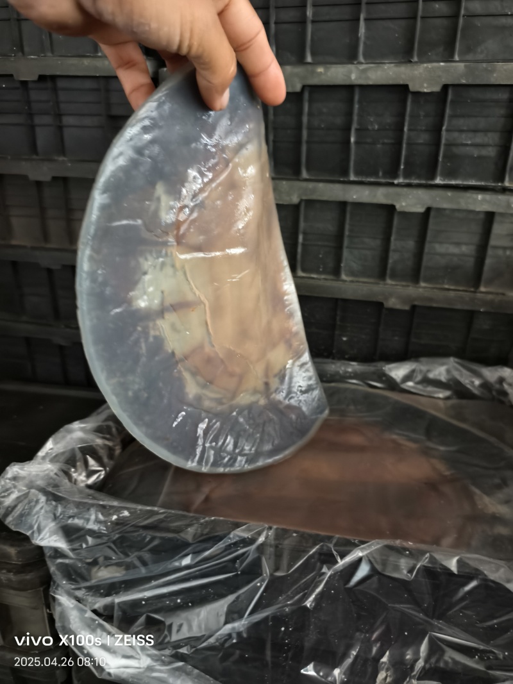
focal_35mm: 23
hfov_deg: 58.9
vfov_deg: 73.9
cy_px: 342
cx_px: 256
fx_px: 455
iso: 3229
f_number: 1.57
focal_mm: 5.6
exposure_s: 1/12.5
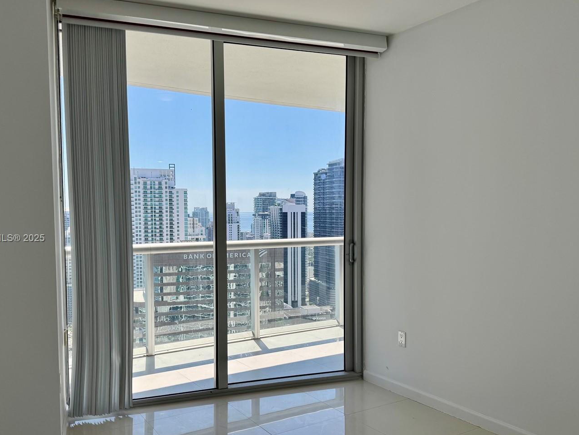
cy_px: 239
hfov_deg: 59.9
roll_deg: +0.4
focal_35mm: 30
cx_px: 262
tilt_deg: -3.6
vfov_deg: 46.7
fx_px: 502
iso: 80
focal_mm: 6.76
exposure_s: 1/1395
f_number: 1.78
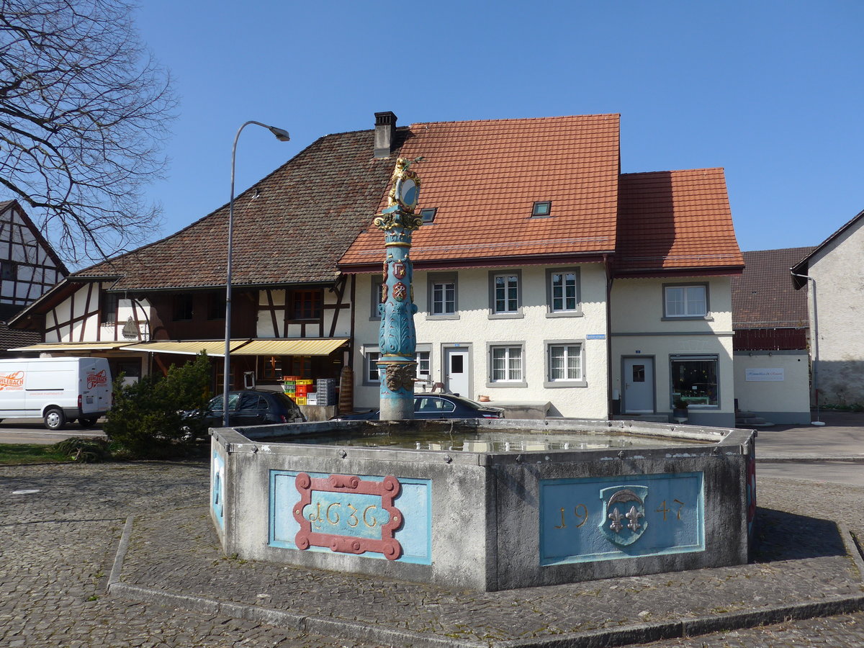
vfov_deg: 48.2
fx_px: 724
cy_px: 324
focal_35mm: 29
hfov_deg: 61.7
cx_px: 432
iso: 80
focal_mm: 6
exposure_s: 1/1600
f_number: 2.8
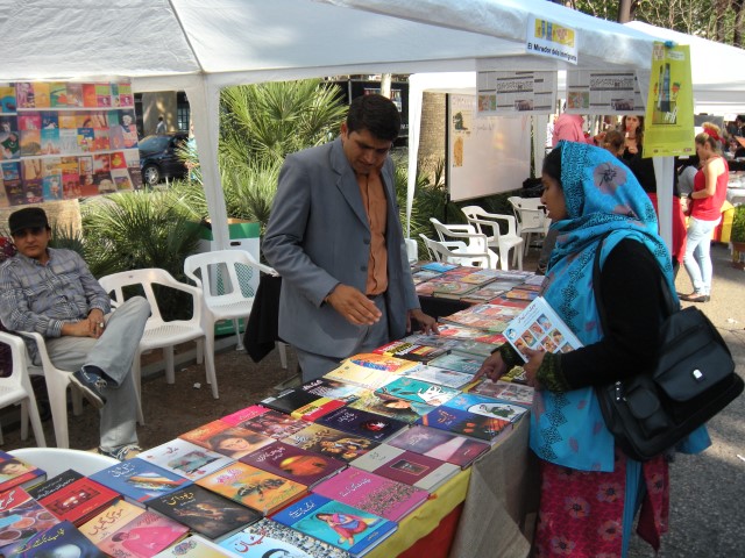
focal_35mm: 35
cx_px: 372
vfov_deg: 40.7
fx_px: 753
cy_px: 279
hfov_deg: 52.6
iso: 64
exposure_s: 1/208
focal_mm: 5.9
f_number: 3.8
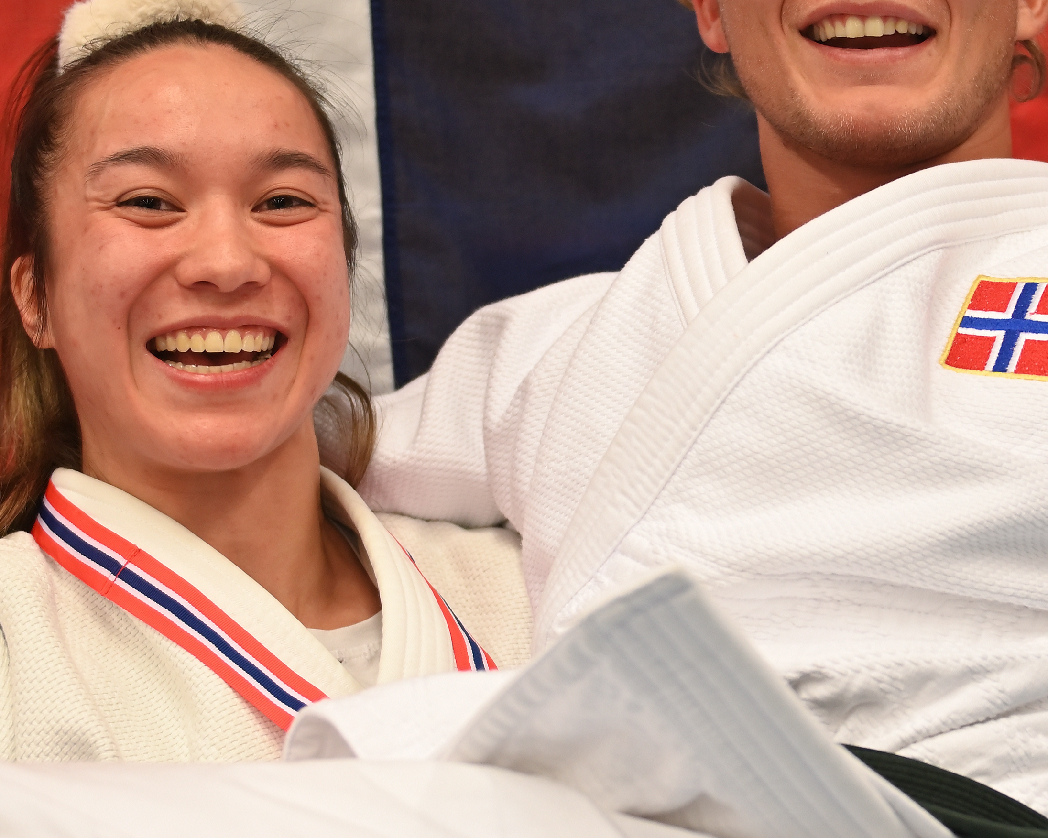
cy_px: 434
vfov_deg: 17.5
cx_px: 794
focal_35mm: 88
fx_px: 2729
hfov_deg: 21.5
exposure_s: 1/125
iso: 450
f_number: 2.8
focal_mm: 34
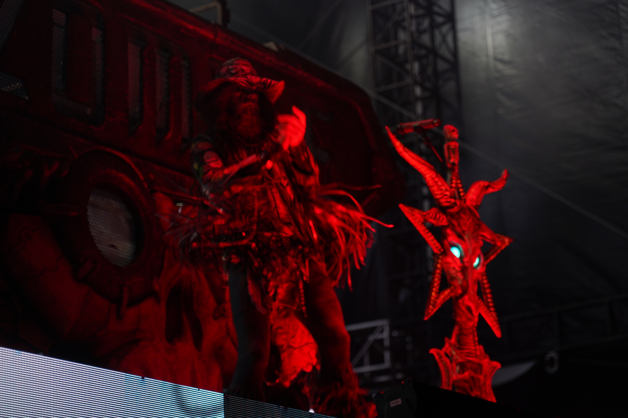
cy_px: 209
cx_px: 314
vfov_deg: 13.0
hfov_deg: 19.5
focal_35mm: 105
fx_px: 1832
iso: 400
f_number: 4
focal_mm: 105
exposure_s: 1/125
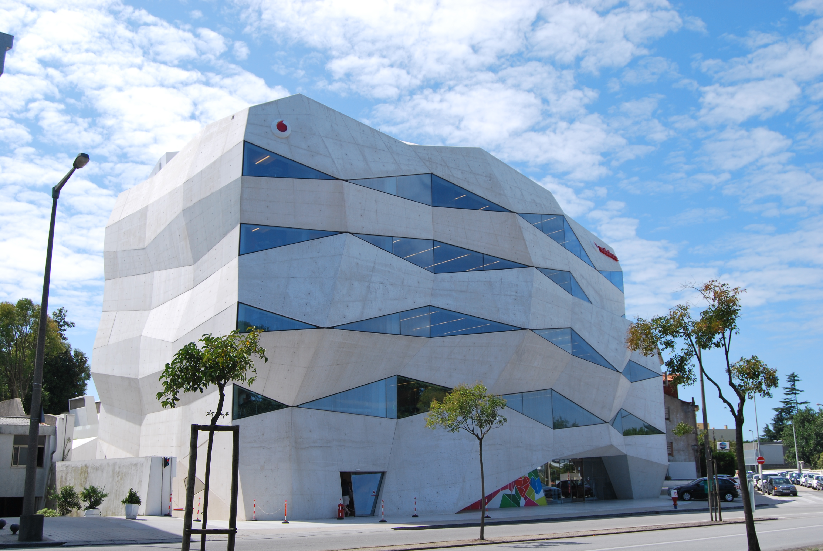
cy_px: 276
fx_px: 824
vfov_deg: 37.0
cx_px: 412
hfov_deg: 53.1
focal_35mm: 36
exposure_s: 1/250
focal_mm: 24
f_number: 8
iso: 100
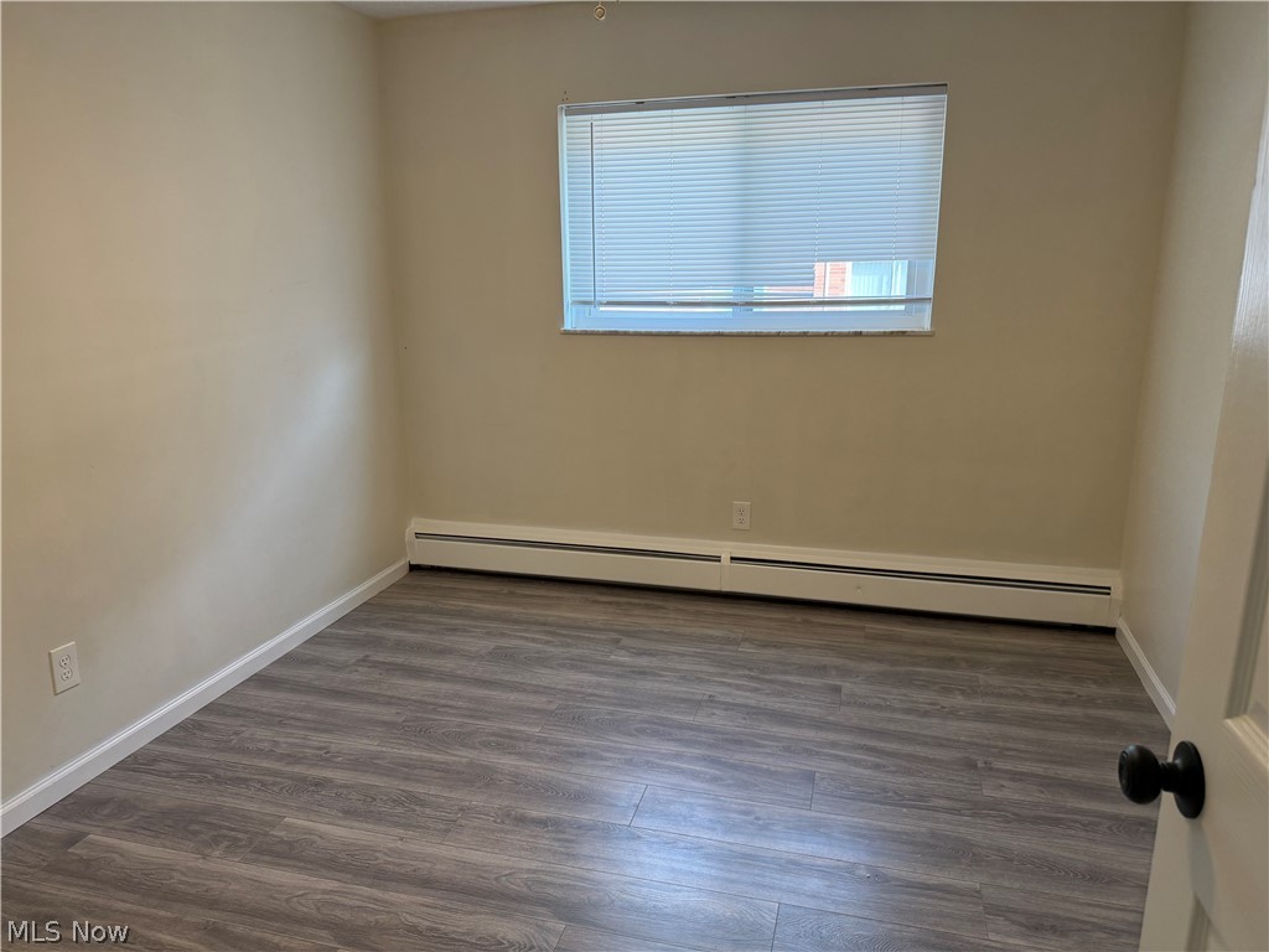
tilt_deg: -14.3
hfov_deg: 71.6
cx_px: 634
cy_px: 476
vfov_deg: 56.8
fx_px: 880
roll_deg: +2.5
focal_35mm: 24
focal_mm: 6.76
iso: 125
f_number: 1.78
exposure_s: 1/153
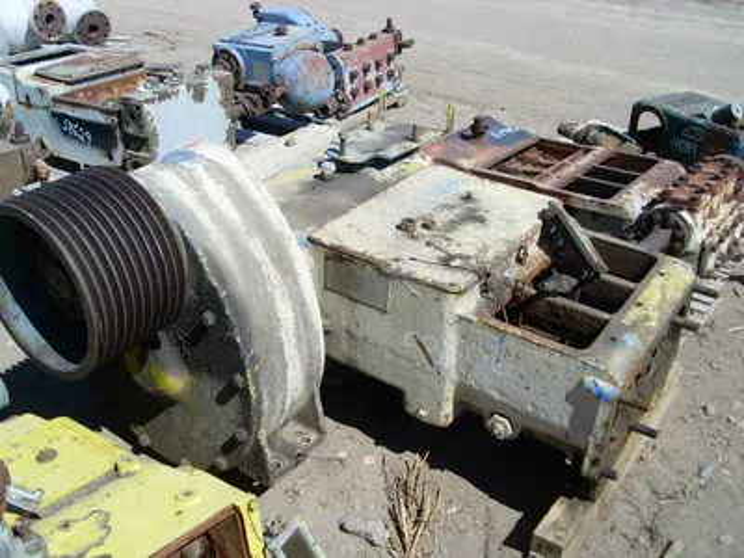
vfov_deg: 37.7
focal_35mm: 38
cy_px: 279
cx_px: 372
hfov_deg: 49.0
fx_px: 817
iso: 80
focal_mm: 6.3
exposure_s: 1/350
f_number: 7.7
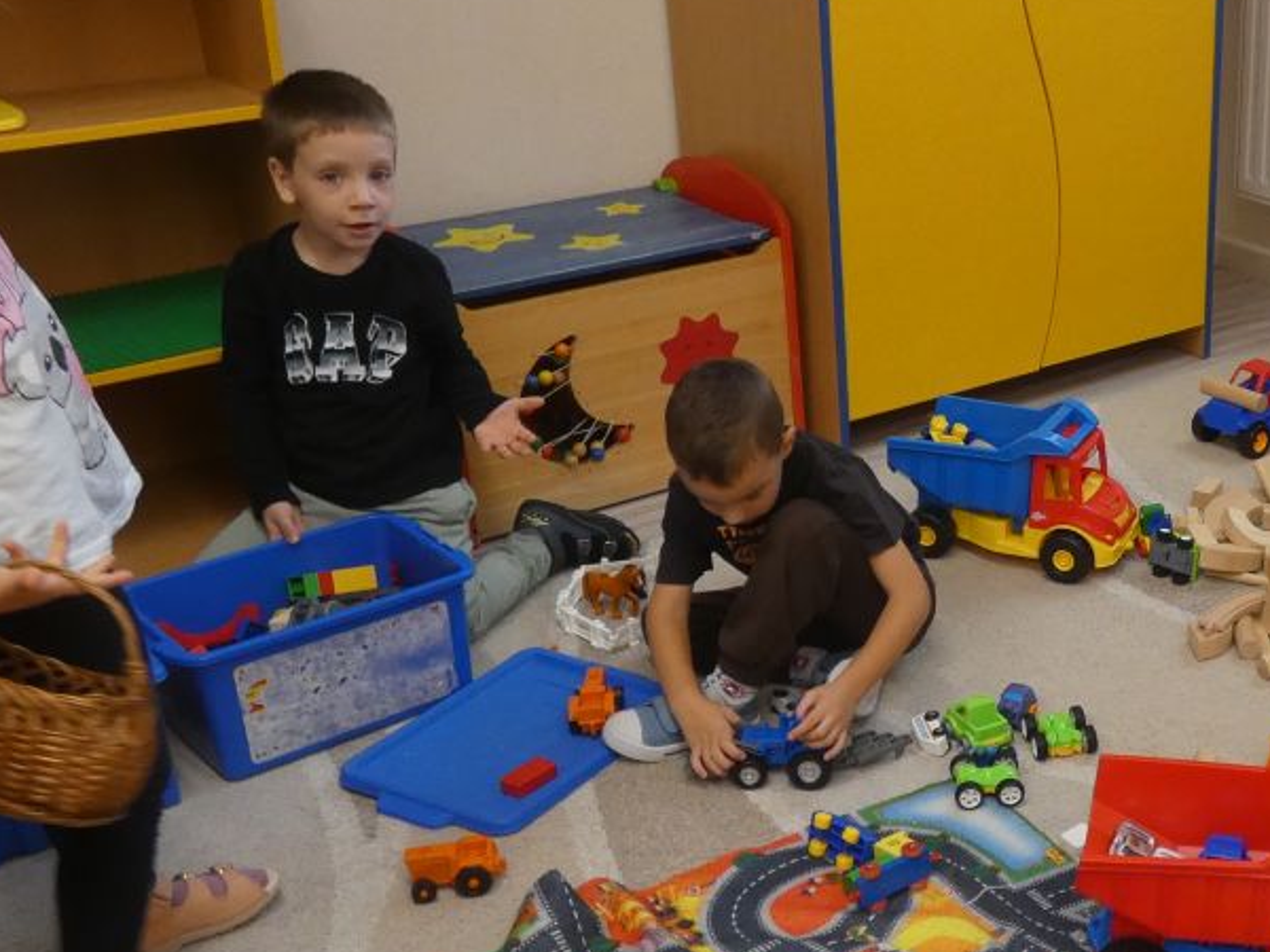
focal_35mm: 48
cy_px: 603
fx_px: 1761
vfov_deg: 30.1
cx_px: 1096
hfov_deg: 37.5
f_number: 2.8
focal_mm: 3.6
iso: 200
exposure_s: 1/60
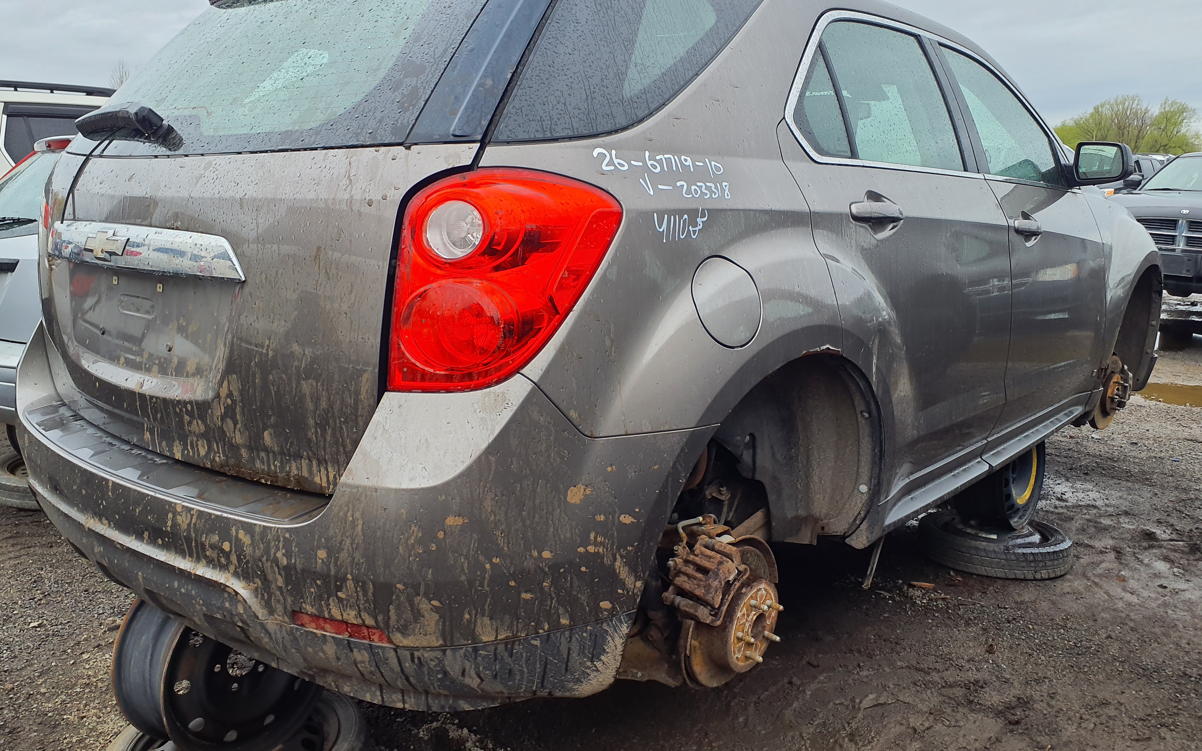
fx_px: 950
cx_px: 594
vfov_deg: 43.1
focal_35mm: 29
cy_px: 336
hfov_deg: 64.6
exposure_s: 1/166
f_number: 1.9
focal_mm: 3.58
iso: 40
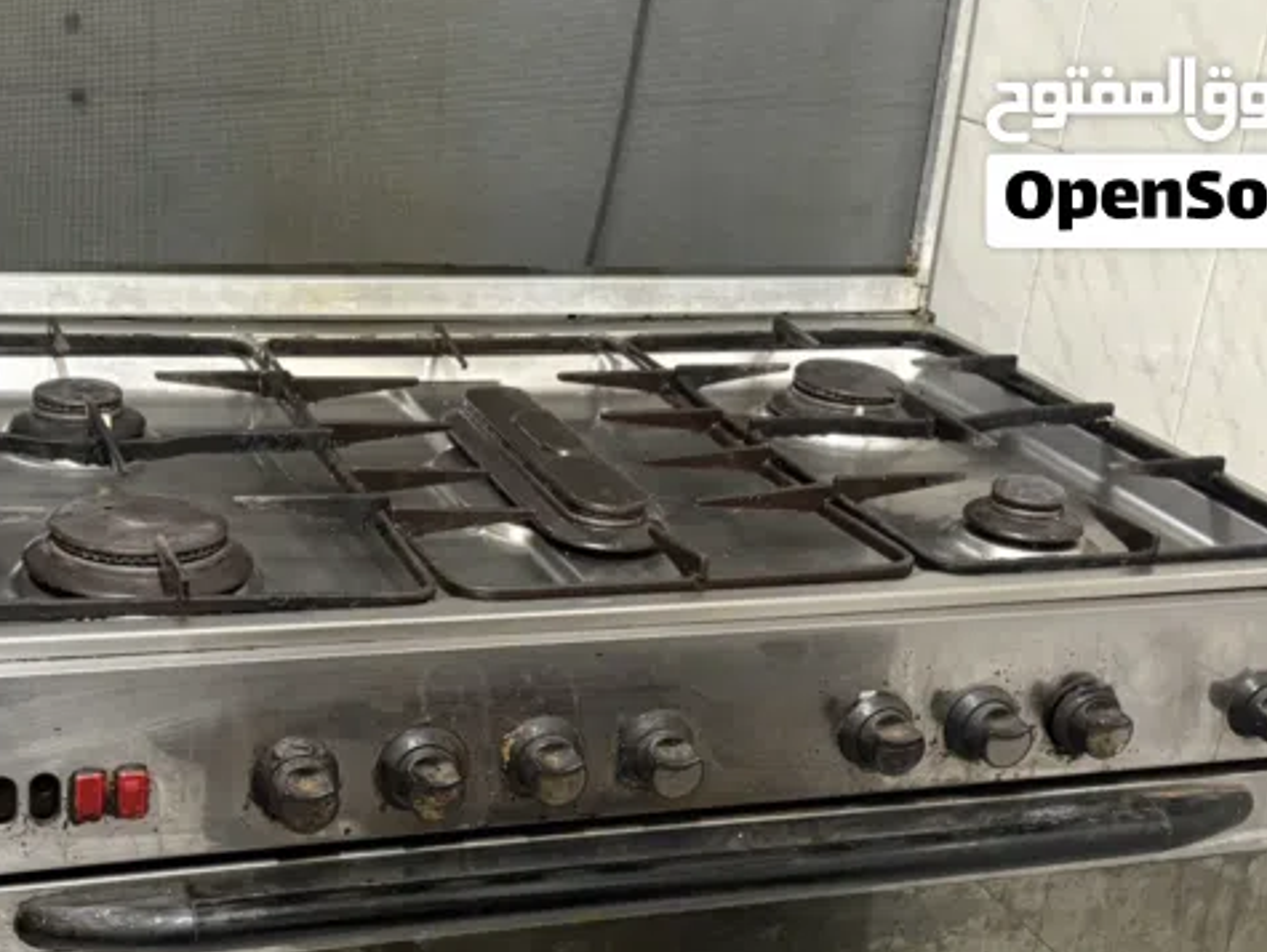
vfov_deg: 40.3
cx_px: 584
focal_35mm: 35
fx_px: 1282
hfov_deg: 52.5
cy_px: 632
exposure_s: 1/33
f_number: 1.6
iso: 400
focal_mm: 5.96
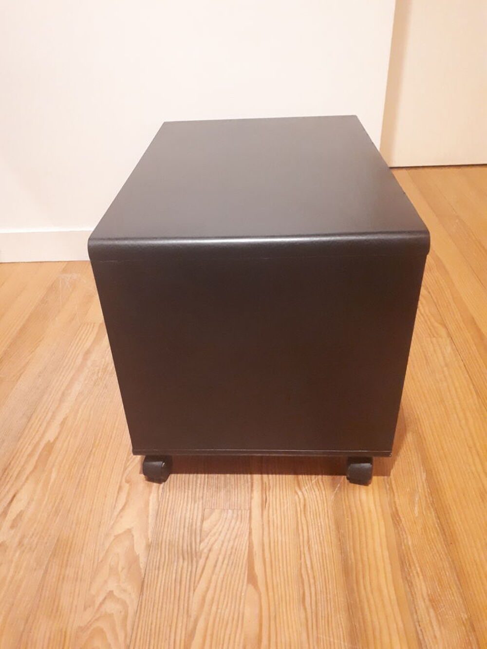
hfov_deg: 51.4
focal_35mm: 27
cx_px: 244
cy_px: 324
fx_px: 506
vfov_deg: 65.3
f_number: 1.9
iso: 1000
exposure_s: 1/10
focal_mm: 3.6
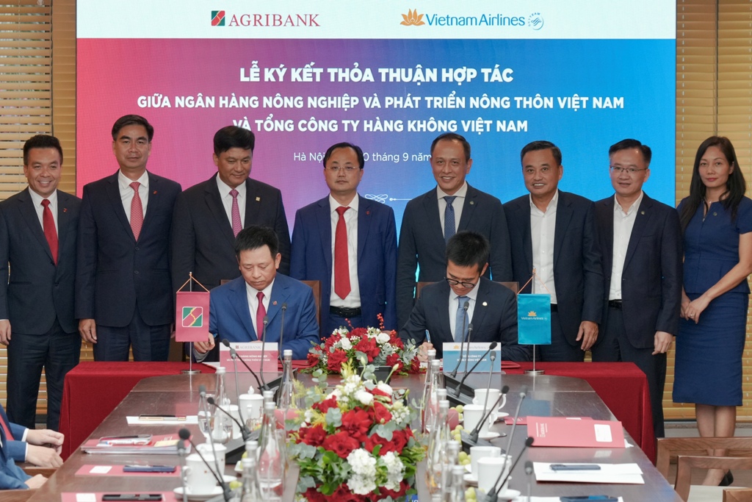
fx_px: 1650
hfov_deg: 25.7
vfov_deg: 17.3
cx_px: 376
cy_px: 251
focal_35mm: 79
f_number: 5
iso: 1000
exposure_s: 1/160
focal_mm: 79
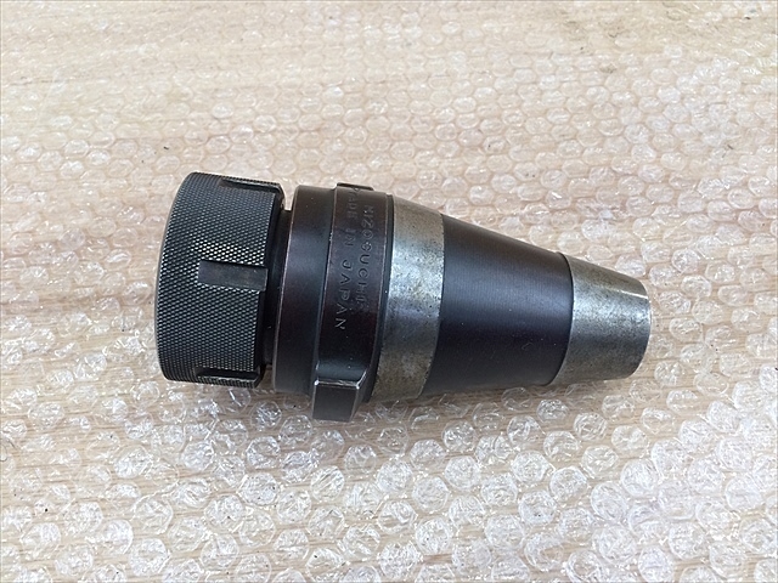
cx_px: 389
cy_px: 292
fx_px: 652
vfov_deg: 48.2
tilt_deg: -53.0
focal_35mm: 29
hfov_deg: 61.7
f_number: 2.2
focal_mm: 4.15
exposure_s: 1/30
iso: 64
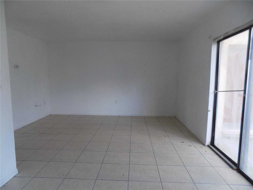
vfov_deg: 58.9
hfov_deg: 73.9
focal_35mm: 23
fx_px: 168
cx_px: 126
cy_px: 95
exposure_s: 1/30
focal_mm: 4
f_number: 3.1
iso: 140
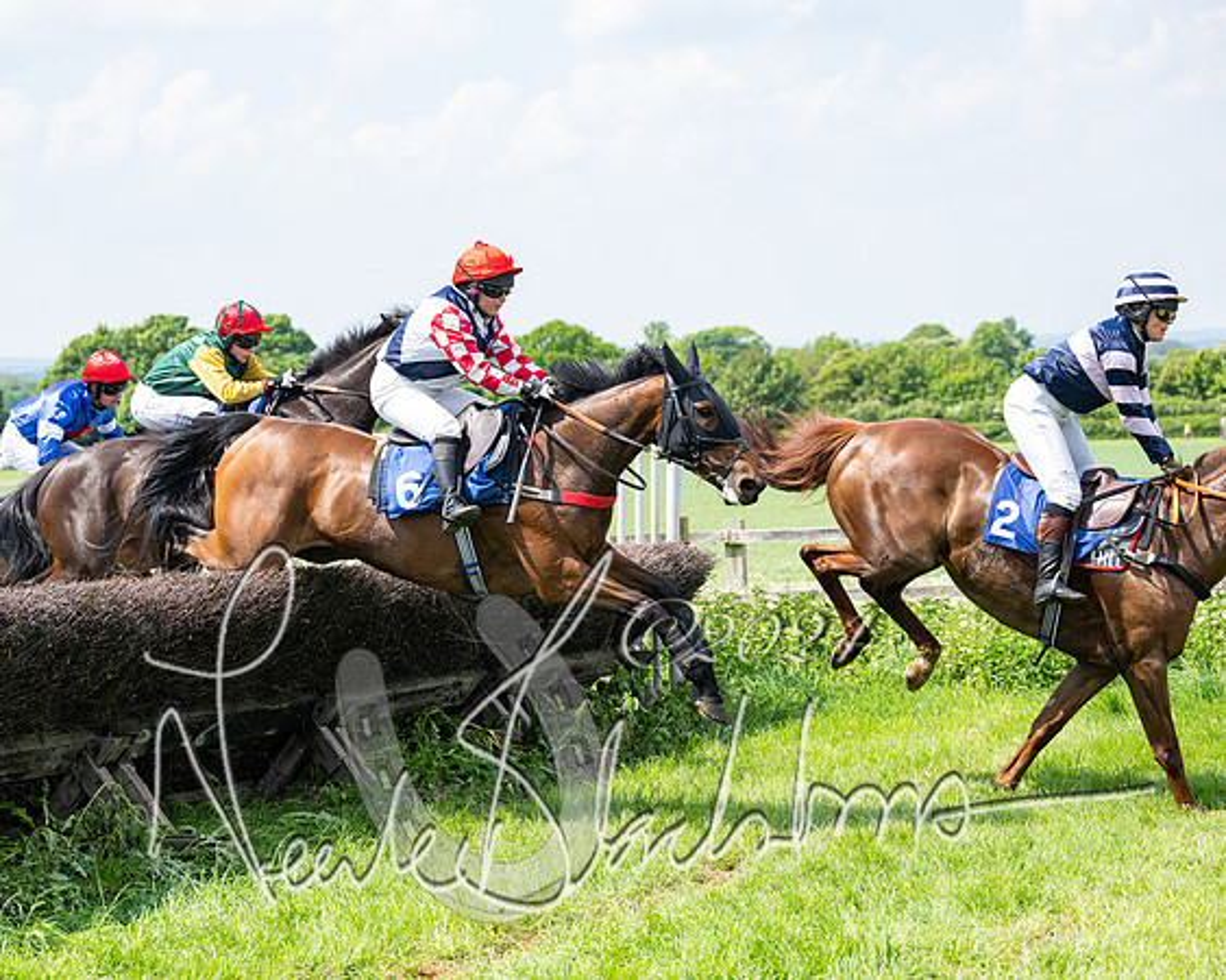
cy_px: 490
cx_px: 490
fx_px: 2859
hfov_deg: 24.2
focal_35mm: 79
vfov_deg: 19.4
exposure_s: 1/1600
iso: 400
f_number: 4
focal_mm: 70
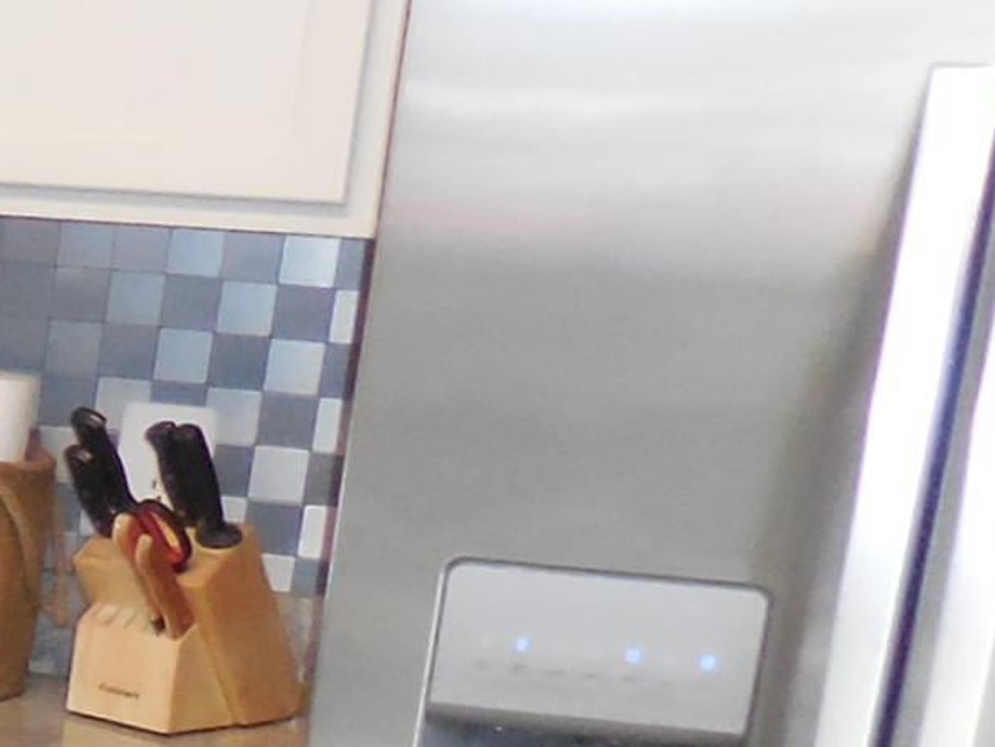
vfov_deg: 11.6
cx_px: -1133
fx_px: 3565
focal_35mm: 124
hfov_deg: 13.2
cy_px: 979
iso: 320
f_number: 3.3
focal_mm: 4.5
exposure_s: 1/25
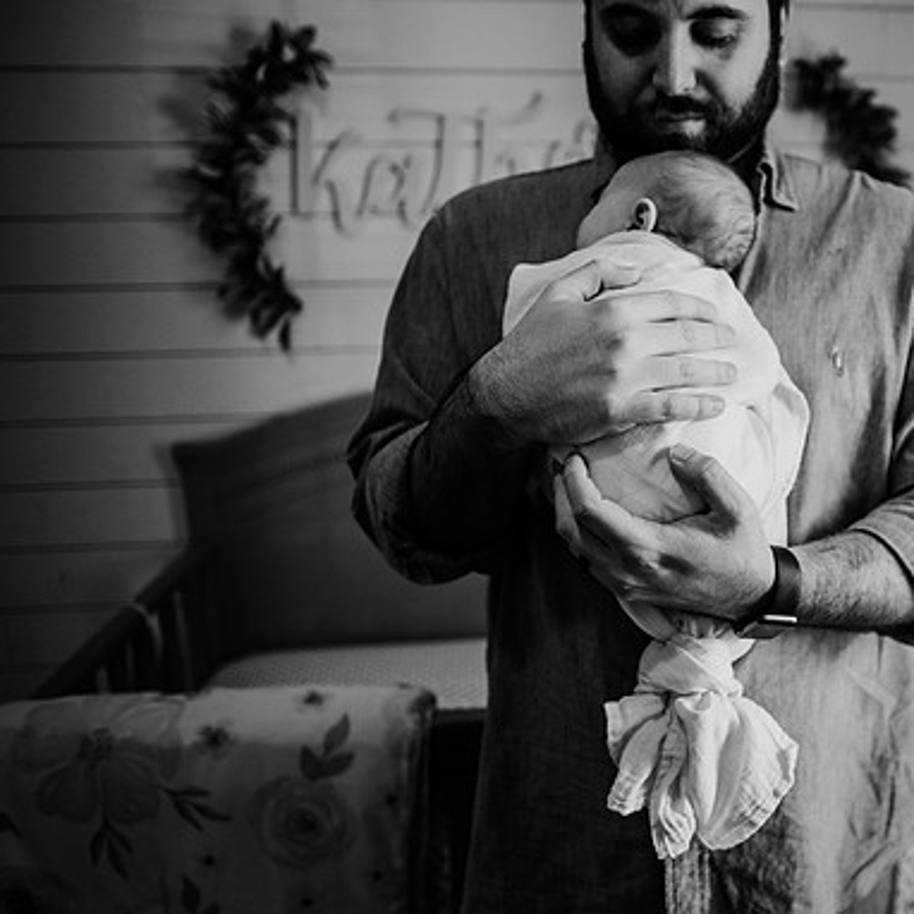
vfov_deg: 52.5
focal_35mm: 31
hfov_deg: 50.5
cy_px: 461
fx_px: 926
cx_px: 680
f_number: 2
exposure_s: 1/320
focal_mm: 24
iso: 640
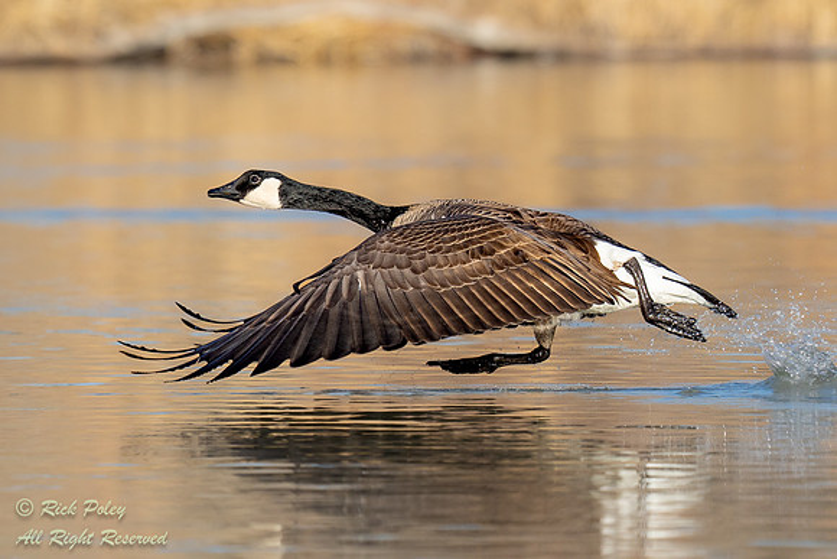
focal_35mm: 837
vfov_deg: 1.6
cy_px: 227
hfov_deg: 2.5
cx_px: 361
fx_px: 19461
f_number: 8
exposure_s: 1/2500
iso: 800
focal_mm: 470
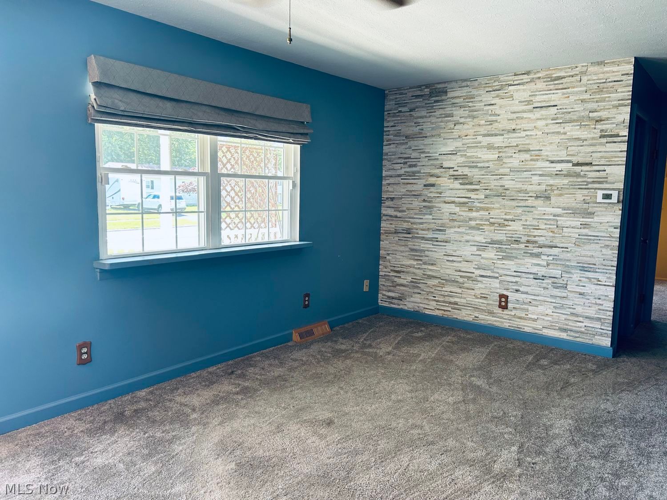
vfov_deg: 53.1
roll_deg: -0.7
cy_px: 250
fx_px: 501
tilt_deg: -7.0
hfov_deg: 67.3
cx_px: 334
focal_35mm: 26
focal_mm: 5.7
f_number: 1.5
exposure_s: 1/60
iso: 64
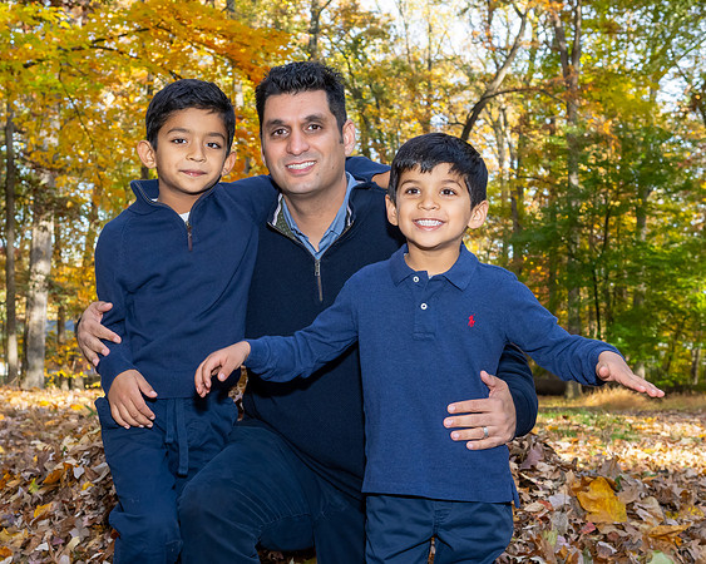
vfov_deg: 21.1
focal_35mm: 72
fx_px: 1512
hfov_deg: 26.3
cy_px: 268
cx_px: 352
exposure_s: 1/250
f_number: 7.1
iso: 800
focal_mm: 38
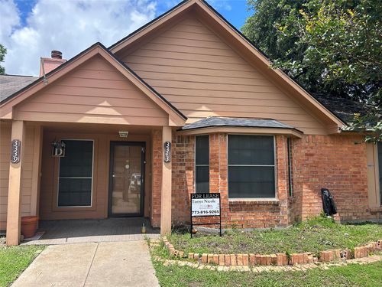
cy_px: 144
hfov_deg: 67.3
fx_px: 287
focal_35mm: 26
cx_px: 191
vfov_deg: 53.1
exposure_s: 1/2404
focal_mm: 5.7
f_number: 1.5
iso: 50
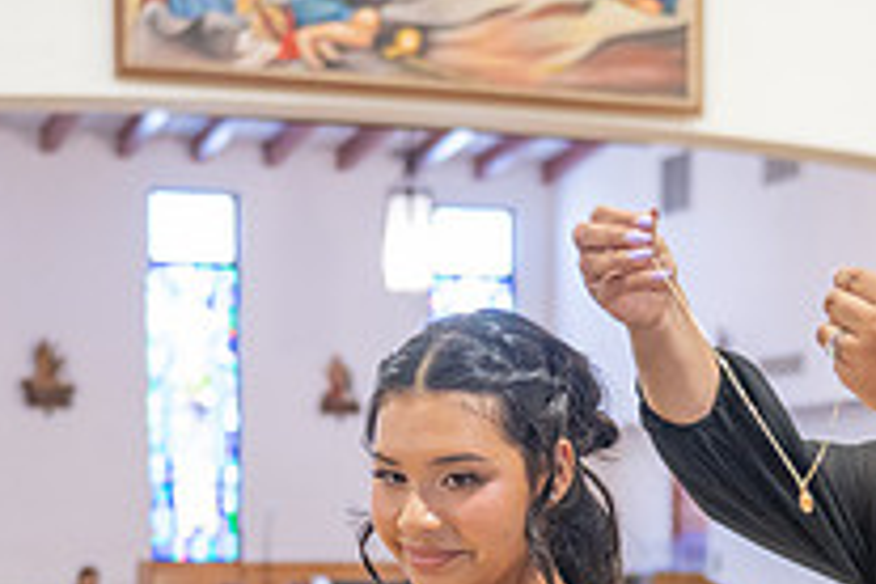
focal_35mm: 98
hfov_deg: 20.8
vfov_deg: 13.5
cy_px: 743
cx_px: 504
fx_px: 2384
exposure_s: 1/125
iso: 1600
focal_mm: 35
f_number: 2.8
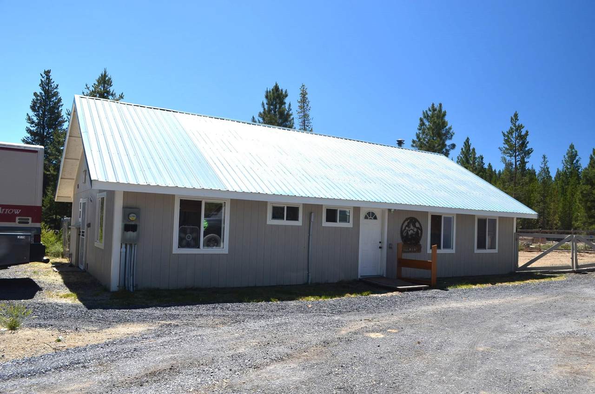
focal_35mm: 27
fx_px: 445
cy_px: 197
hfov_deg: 67.5
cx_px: 298
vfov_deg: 47.7
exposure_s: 1/250
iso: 200
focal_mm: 18
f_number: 8
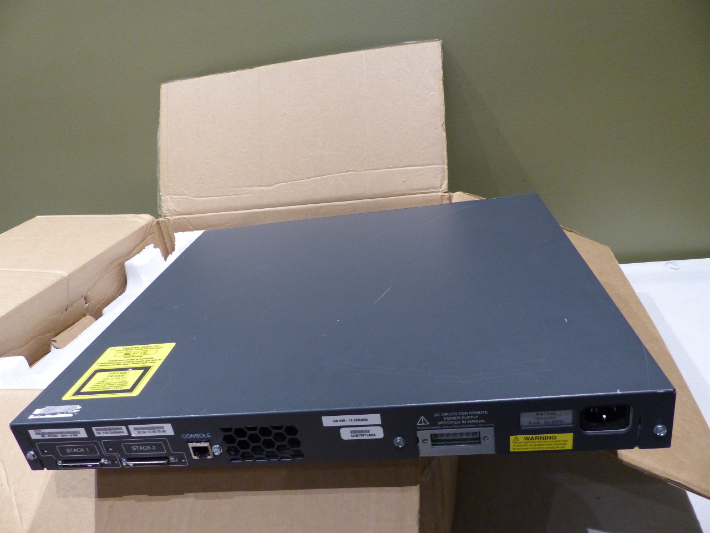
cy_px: 266
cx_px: 355
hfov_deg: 69.4
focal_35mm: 25
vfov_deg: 54.9
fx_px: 513
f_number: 2.8
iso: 400
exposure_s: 1/30
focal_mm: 4.5
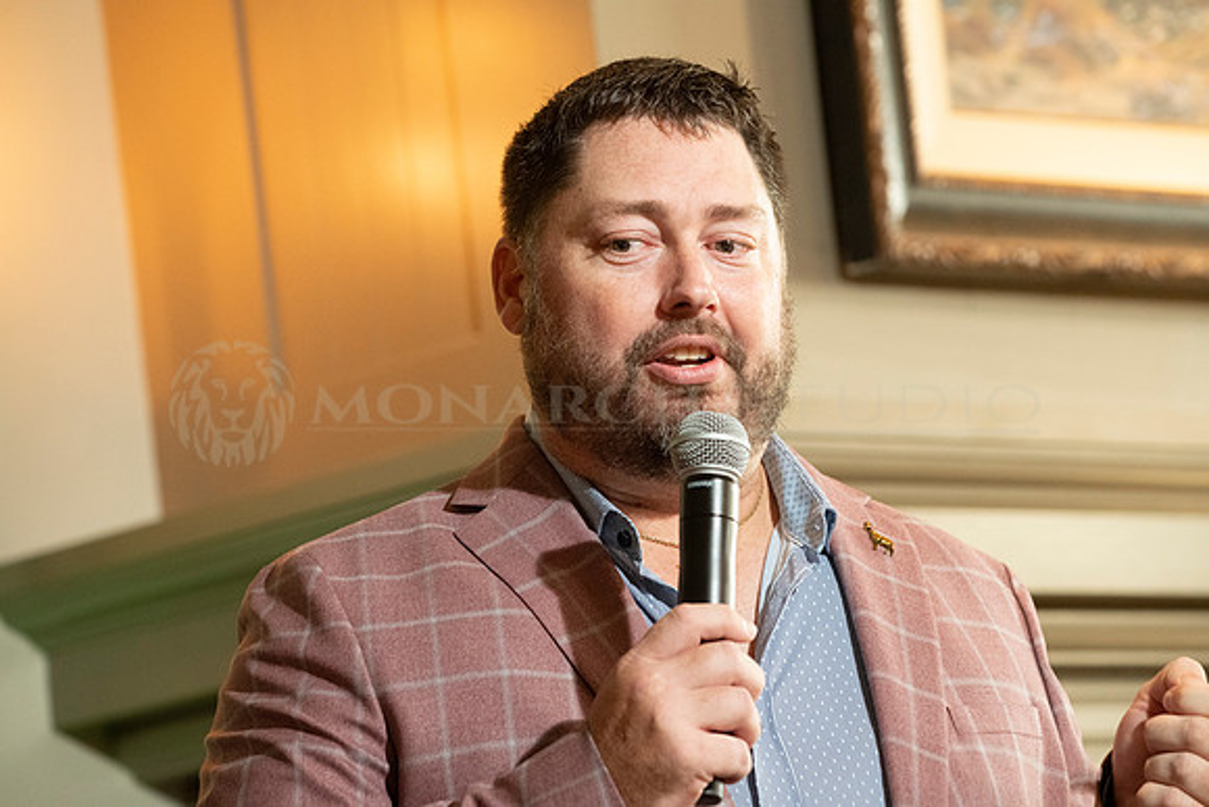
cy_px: 404
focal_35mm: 135
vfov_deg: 10.2
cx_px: 604
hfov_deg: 15.2
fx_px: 4535
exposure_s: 1/80
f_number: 6.3
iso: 5000
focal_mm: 135
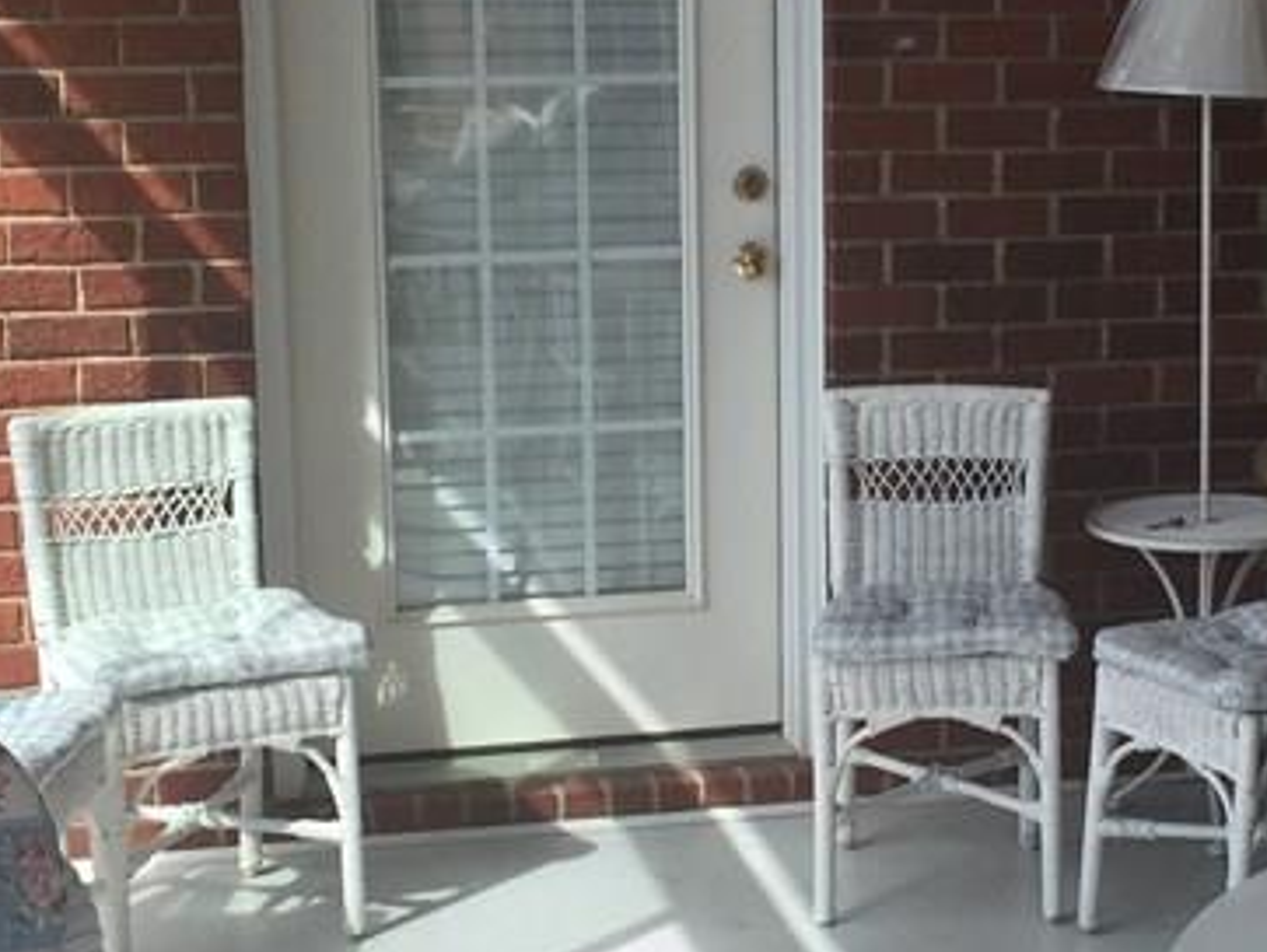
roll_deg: -0.8
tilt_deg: -8.6
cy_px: 458
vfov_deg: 18.0
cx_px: 1018
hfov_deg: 23.5
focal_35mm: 82
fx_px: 3003
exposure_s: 1/599
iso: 32
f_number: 2.2
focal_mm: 4.15
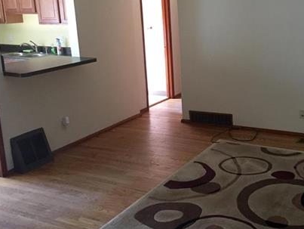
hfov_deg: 40.4
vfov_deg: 31.5
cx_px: 214
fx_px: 404
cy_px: 91
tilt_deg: -12.8
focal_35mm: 46
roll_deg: +1.4
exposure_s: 1/30
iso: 200
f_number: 2.2
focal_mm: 4.15
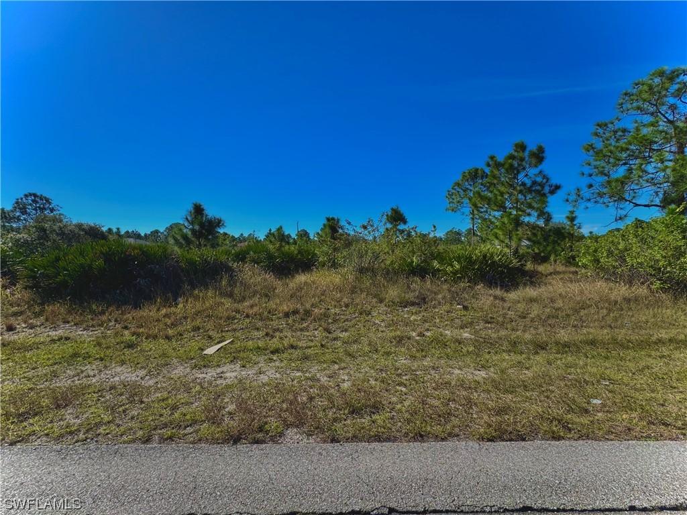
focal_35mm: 14
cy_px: 258
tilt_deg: -2.2
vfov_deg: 85.7
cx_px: 344
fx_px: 278
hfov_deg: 102.1
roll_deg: -0.7
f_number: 2.2
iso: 50
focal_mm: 2.22
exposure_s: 1/1832
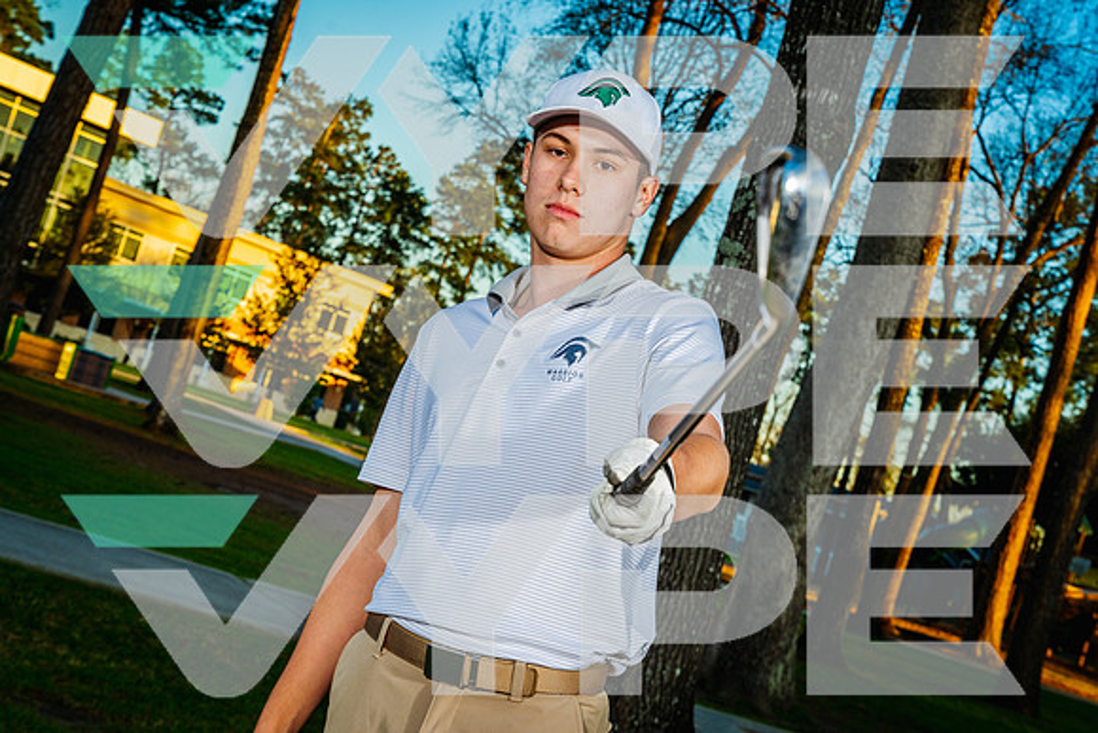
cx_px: 549
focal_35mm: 65
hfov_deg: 31.0
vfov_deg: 20.9
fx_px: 1983
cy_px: 366
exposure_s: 1/125
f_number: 10
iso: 100
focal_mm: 65
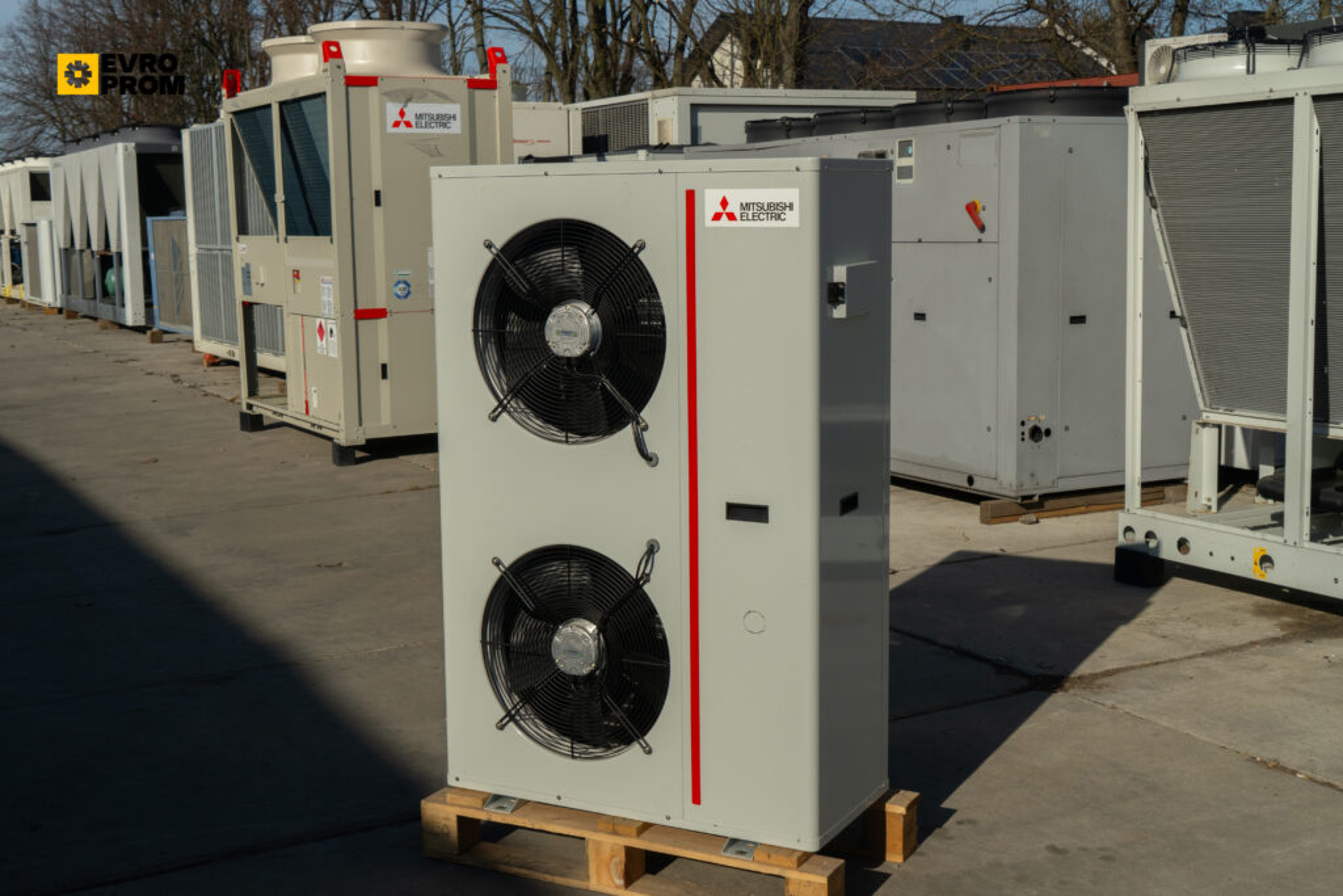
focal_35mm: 43
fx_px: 1604
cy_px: 448
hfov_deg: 45.4
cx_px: 672
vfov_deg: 31.2
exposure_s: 1/320
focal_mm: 43
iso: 250
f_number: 13
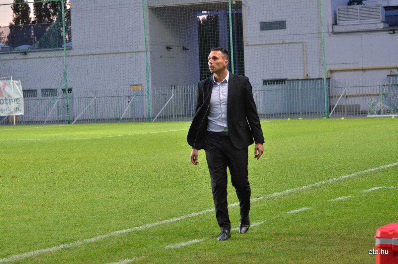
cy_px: 132
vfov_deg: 13.0
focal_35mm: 105
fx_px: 1159
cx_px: 199
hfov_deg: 19.5
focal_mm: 70
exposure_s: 1/250
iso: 2500
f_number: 4.5
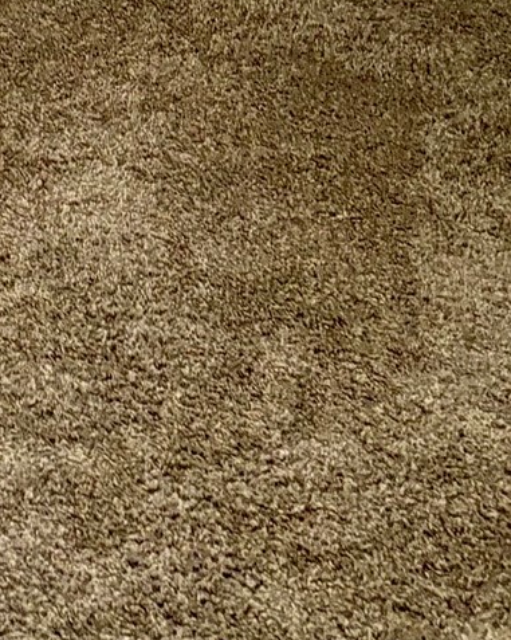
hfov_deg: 12.4
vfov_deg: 14.7
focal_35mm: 109
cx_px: -518
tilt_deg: -12.4
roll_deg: +1.1
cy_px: -617
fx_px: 2063
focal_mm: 5.96
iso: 320
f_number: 1.6
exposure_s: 1/60
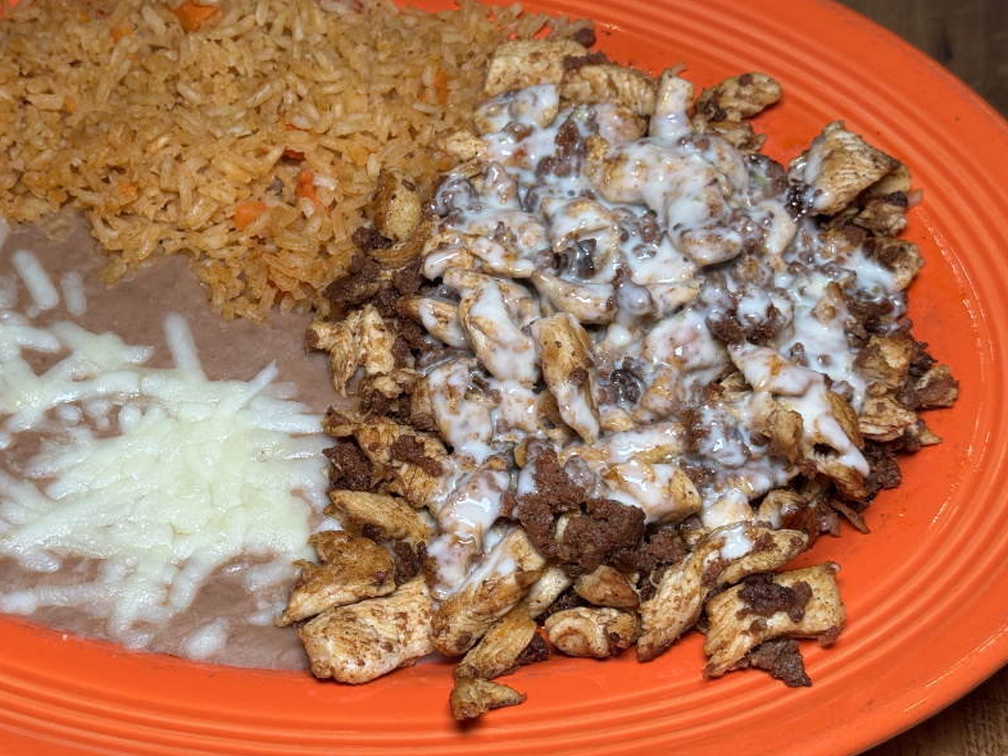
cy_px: 333
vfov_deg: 23.3
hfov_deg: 30.5
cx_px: 349
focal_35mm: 63
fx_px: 1835
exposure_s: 1/60
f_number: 1.8
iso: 64
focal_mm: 6.8
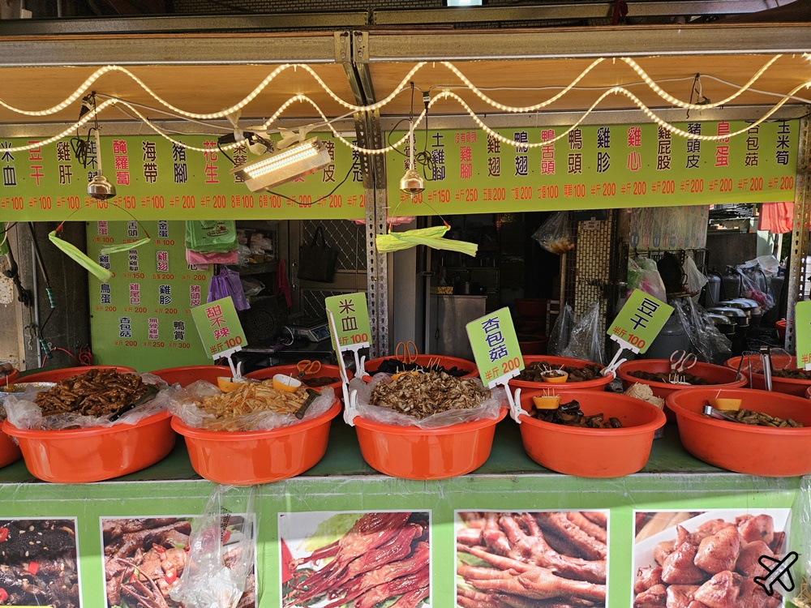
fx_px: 539
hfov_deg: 73.9
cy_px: 304
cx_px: 406
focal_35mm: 23
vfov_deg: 58.9
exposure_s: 1/919
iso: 25
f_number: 1.8
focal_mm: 5.4
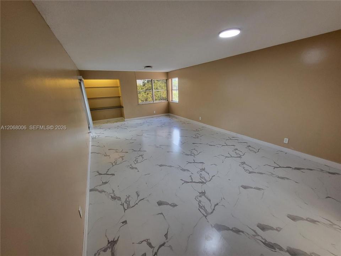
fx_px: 128
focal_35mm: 13
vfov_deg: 89.9
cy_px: 128
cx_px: 170
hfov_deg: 106.2
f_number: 2.2
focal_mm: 1.74
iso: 200
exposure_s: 1/60
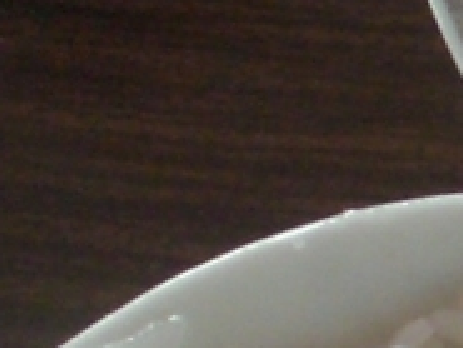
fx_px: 3292
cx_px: 1284
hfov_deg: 7.3
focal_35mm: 246
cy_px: 328
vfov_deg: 6.0
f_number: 3.1
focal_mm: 6.3
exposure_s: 1/30
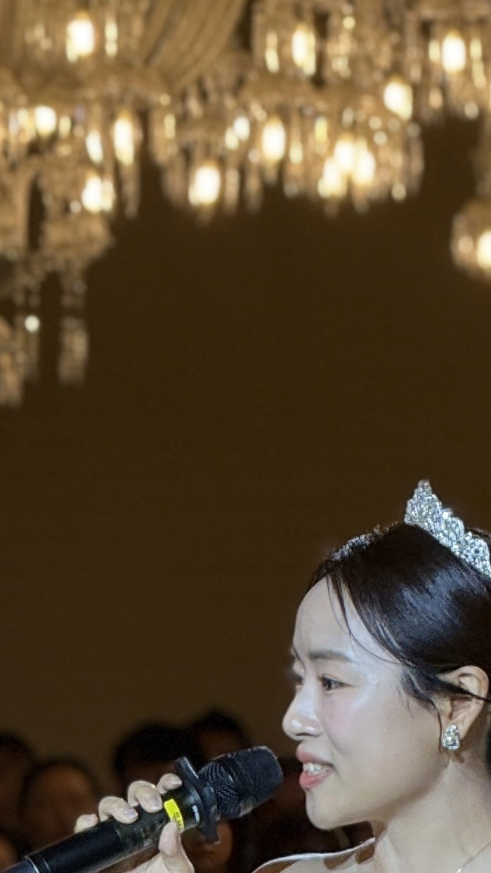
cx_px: 131
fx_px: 9816
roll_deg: -0.4
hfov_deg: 2.9
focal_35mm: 424
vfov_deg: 5.1
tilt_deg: -2.7
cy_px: 1179
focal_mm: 15.66
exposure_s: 1/120
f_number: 2.8
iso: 80
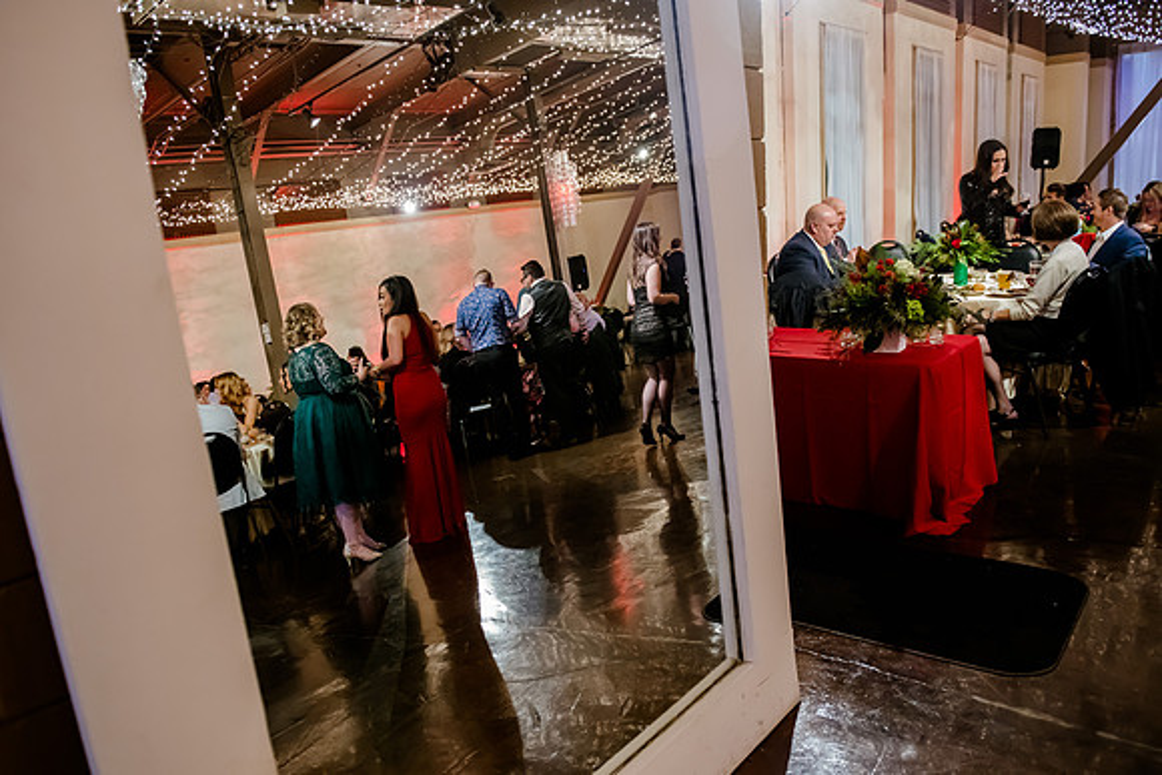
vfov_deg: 48.2
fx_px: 866
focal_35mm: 27
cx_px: 564
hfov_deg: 67.7
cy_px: 403
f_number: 2.8
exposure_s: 1/60
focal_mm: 24
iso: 5000
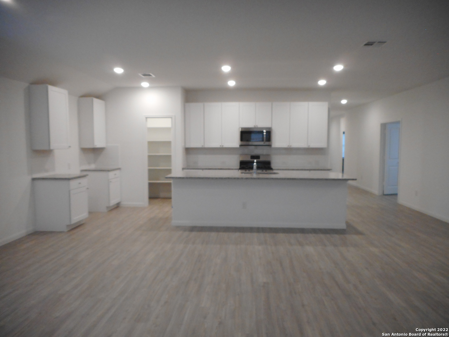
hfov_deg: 69.4
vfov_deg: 54.9
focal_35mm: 25
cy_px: 168
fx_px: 324
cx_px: 224
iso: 360
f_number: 3.7
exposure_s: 1/30
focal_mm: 4.5
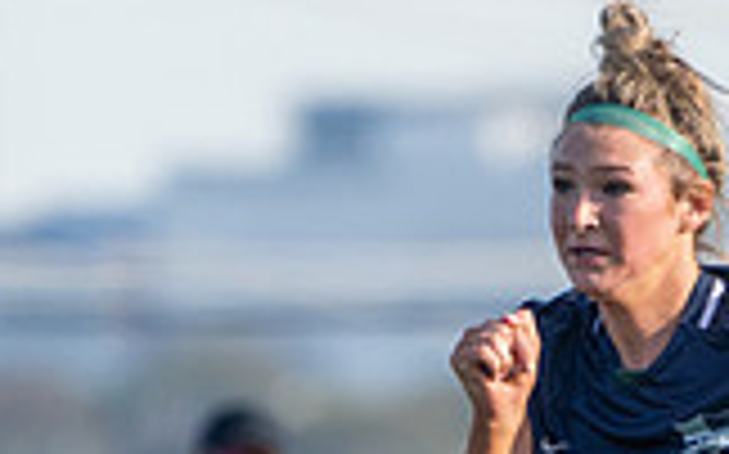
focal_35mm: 2620
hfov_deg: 0.8
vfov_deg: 0.5
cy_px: 866
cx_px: 686
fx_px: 52017
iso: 800
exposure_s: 1/1250
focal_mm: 560
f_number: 8
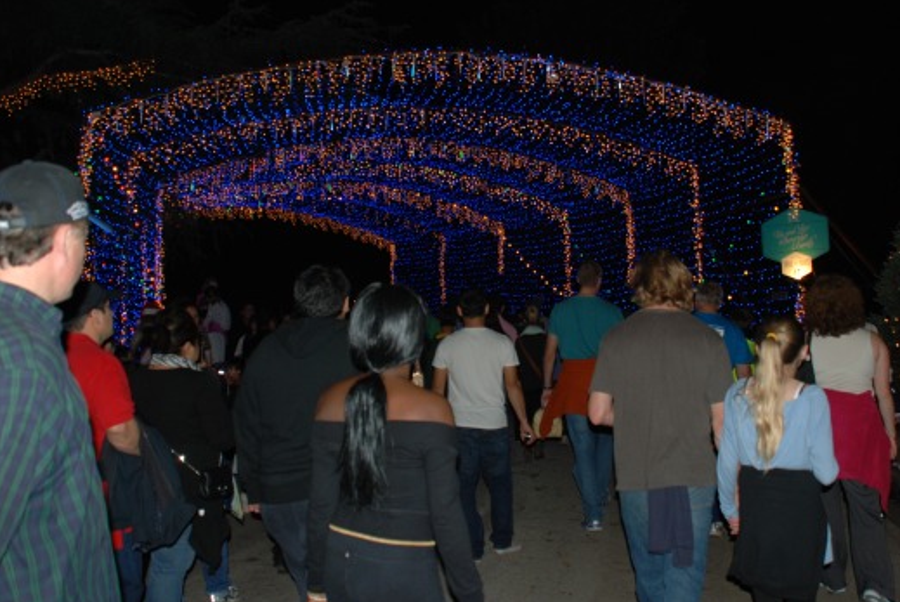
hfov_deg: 51.8
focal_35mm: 37
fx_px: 926
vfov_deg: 35.9
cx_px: 498
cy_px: 245
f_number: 3.8
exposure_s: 1/60
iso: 200
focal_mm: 20
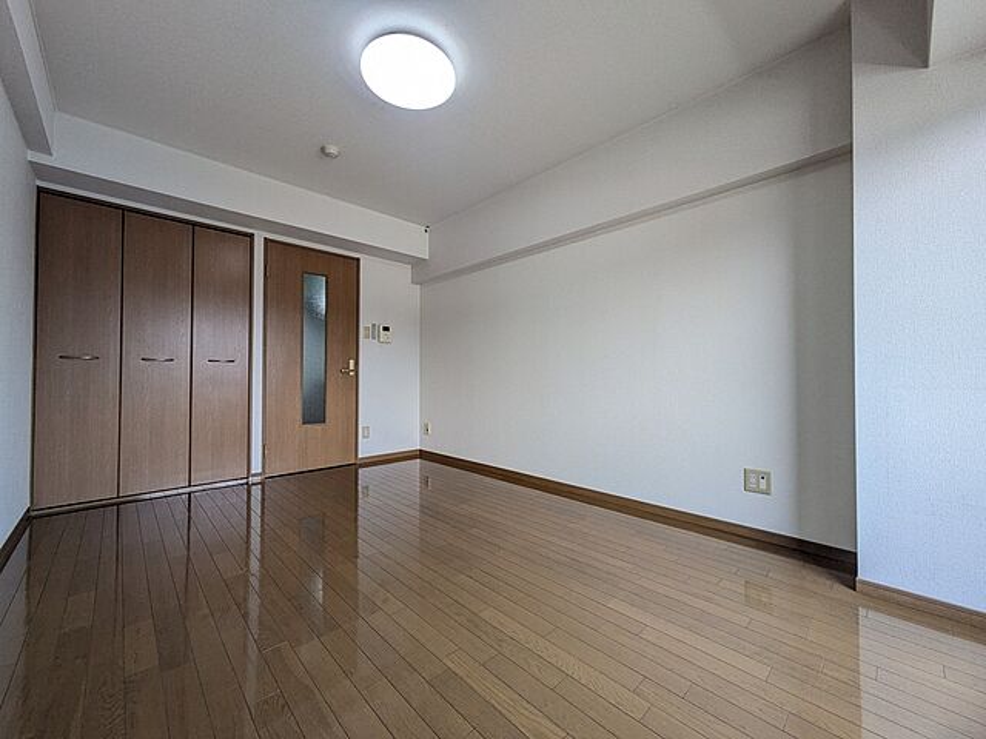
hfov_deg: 102.1
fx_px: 399
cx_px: 493
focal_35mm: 14
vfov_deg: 85.7
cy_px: 370
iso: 65
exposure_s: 1/100
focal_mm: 1.83
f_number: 2.2
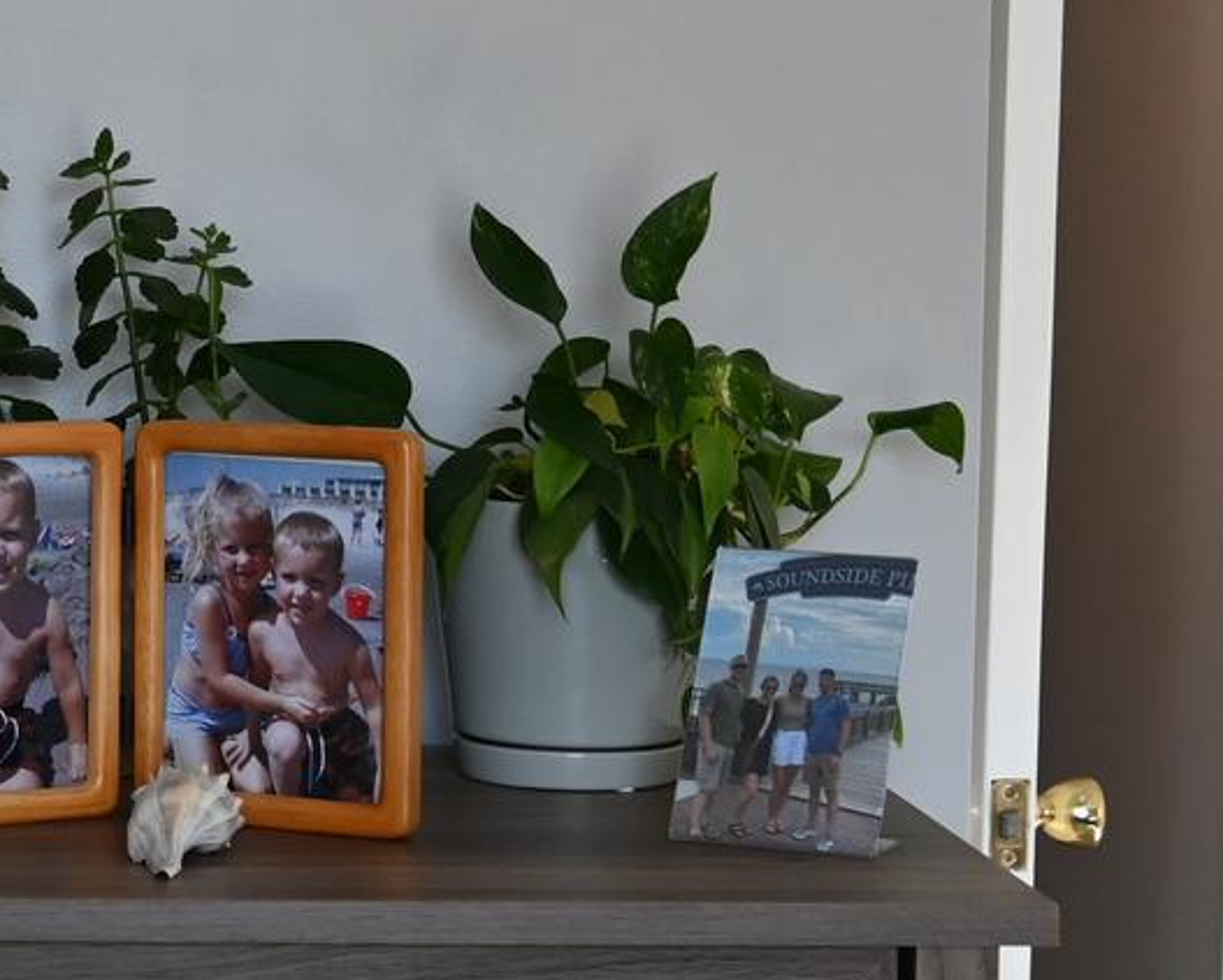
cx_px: -188
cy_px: 271
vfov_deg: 13.4
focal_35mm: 115
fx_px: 4158
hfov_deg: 16.2
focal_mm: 21
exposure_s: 1/125
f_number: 4
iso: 640
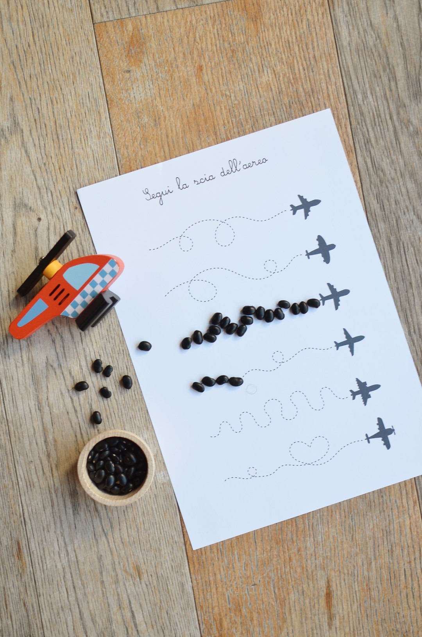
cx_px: 211
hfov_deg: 25.6
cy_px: 318
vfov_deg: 37.9
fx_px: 927
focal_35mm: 52
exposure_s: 1/100
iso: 100
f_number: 2.8
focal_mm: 35
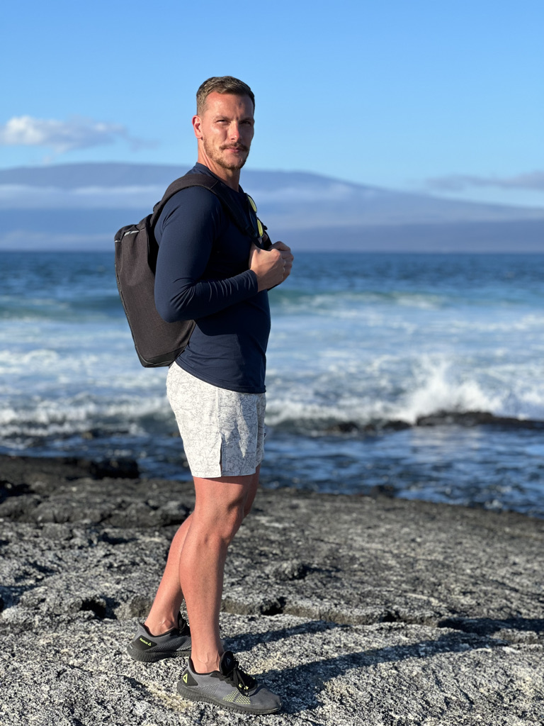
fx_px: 1613
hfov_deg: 19.1
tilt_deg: -2.8
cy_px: 363
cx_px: 272
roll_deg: -0.6
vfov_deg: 25.3
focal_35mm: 77
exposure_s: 1/605
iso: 32
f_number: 2.8
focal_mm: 9
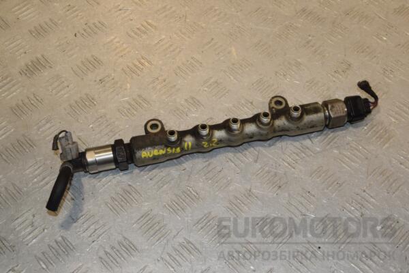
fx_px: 579
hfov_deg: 38.9
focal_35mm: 51
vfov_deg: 26.5
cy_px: 136
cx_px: 204
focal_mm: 34
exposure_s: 1/200
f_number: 11
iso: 800
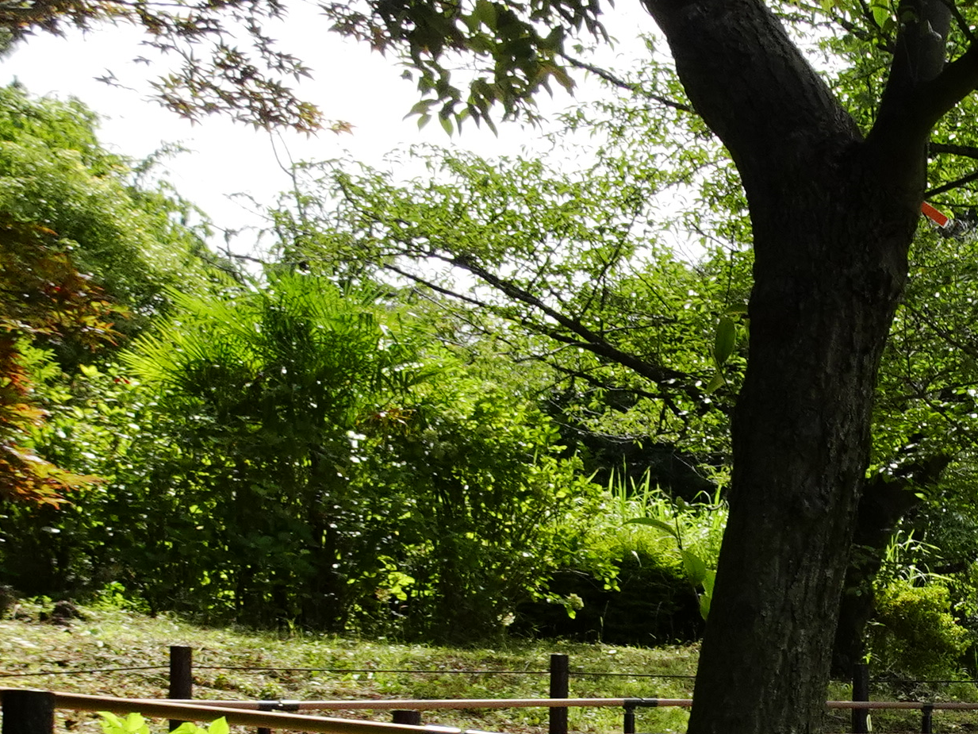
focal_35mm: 71
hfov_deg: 24.5
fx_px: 2006
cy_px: 888
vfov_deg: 19.5
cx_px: 1215
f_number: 3.5
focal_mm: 4.25
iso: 100
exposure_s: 1/500
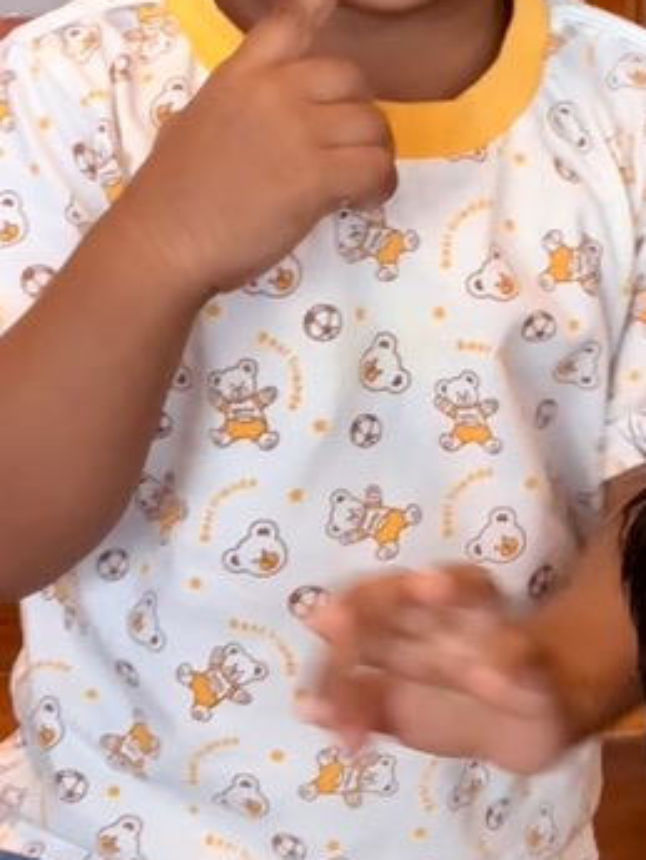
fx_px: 2213
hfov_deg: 16.3
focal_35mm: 89
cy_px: 486
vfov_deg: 22.0
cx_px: 639
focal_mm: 2.69
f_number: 1.9
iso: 320
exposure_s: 1/42
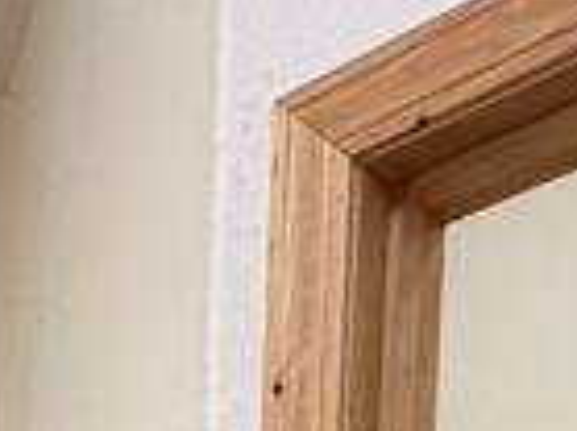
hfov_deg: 17.0
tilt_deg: -9.0
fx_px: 1715
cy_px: 1450
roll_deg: +1.0
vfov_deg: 9.5
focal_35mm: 103
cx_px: -328
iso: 250
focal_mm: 2.22
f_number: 2.2
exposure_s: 1/60
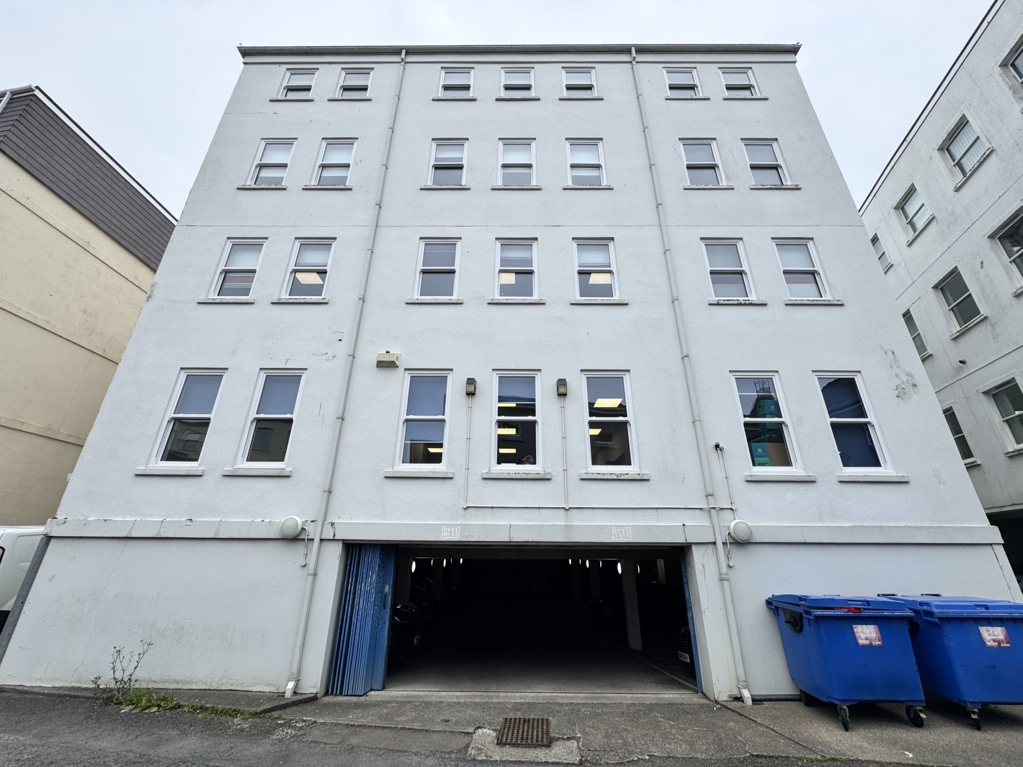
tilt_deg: +21.8
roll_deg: -0.4
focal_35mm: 14
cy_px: 384
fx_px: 414
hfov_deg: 102.1
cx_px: 512
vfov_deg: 85.7
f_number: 2.2
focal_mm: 2.22
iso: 40
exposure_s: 1/932
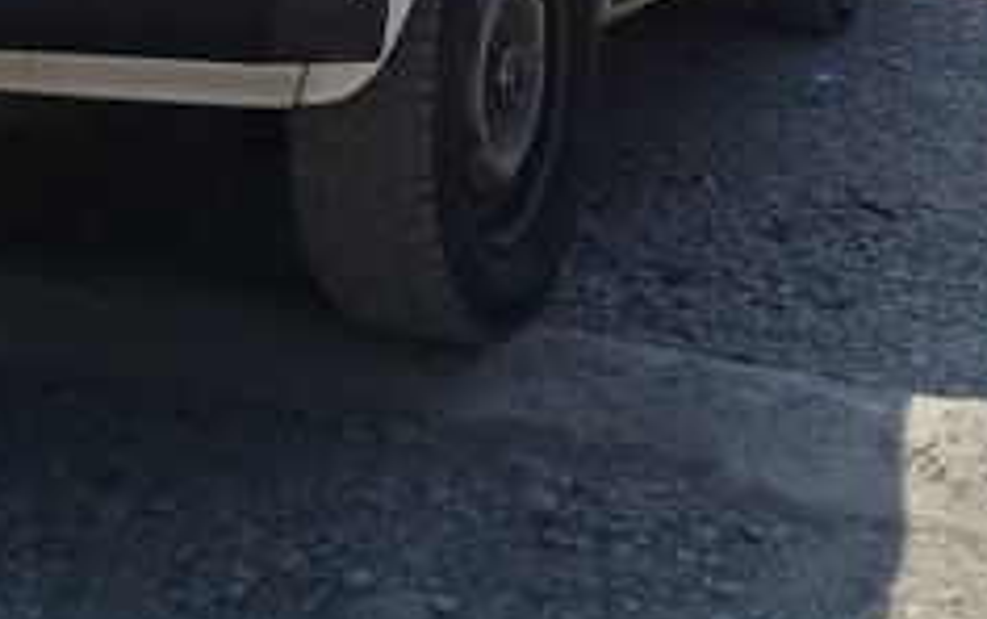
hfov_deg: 29.6
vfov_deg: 17.0
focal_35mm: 69
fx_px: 1858
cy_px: -326
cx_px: 351
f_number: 2.2
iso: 50
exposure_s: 1/1391
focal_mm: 3.3
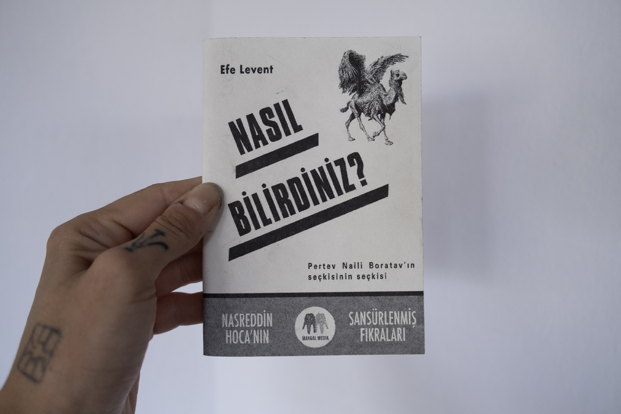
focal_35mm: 27
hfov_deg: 67.4
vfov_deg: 47.9
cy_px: 207
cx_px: 310
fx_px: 466
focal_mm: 18
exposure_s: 1/60
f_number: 3.6
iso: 500
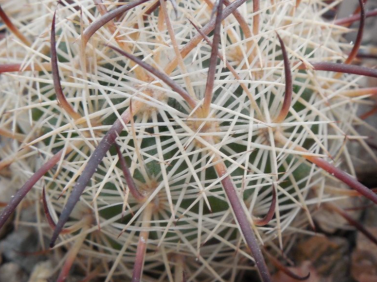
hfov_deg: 30.2
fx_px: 697
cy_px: 99
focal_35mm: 64
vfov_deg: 22.8
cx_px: 215
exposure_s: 1/30
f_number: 3.6
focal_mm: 5.6
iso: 180
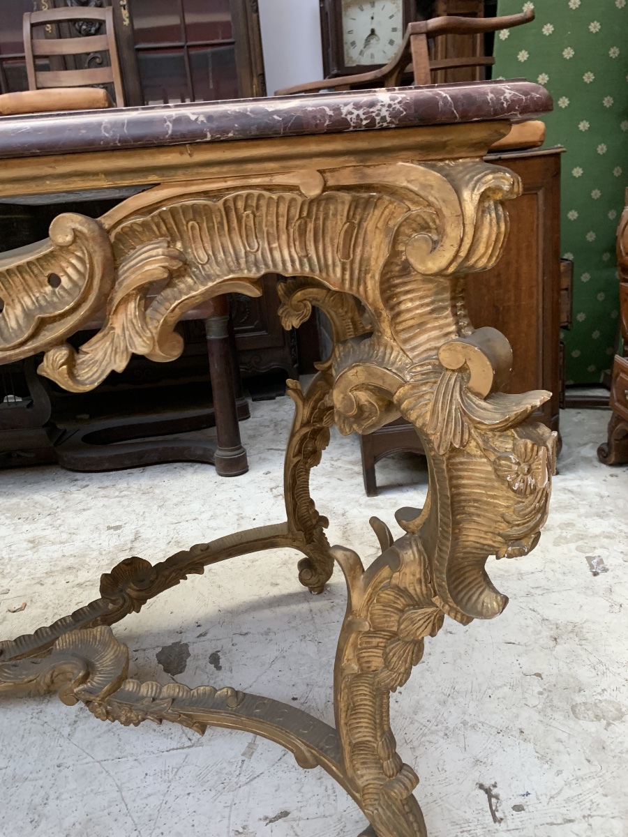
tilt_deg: -17.5
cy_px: 418
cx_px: 314
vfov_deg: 67.3
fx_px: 629
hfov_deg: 53.1
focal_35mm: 26
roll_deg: +6.0
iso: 200
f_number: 1.8
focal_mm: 4.25
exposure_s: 1/60
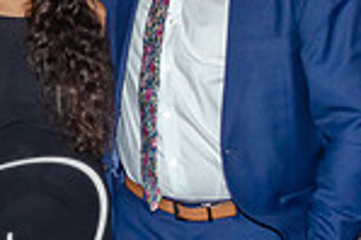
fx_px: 1052
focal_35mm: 105
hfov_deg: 16.9
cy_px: 68
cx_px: -237
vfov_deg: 13.0
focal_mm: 18
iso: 1250
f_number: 4
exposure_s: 1/60
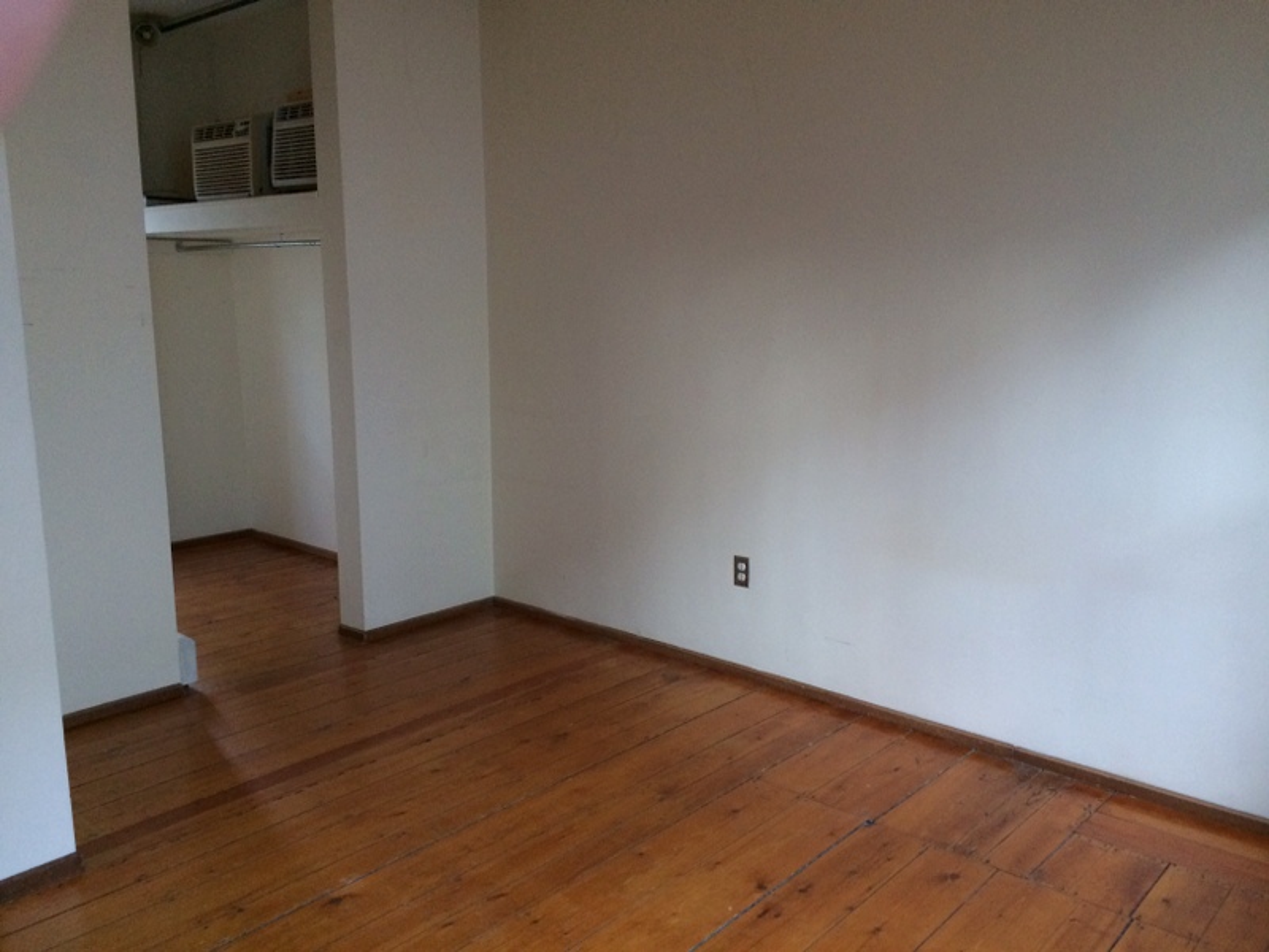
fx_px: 1063
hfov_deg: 61.7
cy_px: 476
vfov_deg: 48.2
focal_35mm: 29
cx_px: 634
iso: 320
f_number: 2.2
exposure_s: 1/17
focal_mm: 4.15
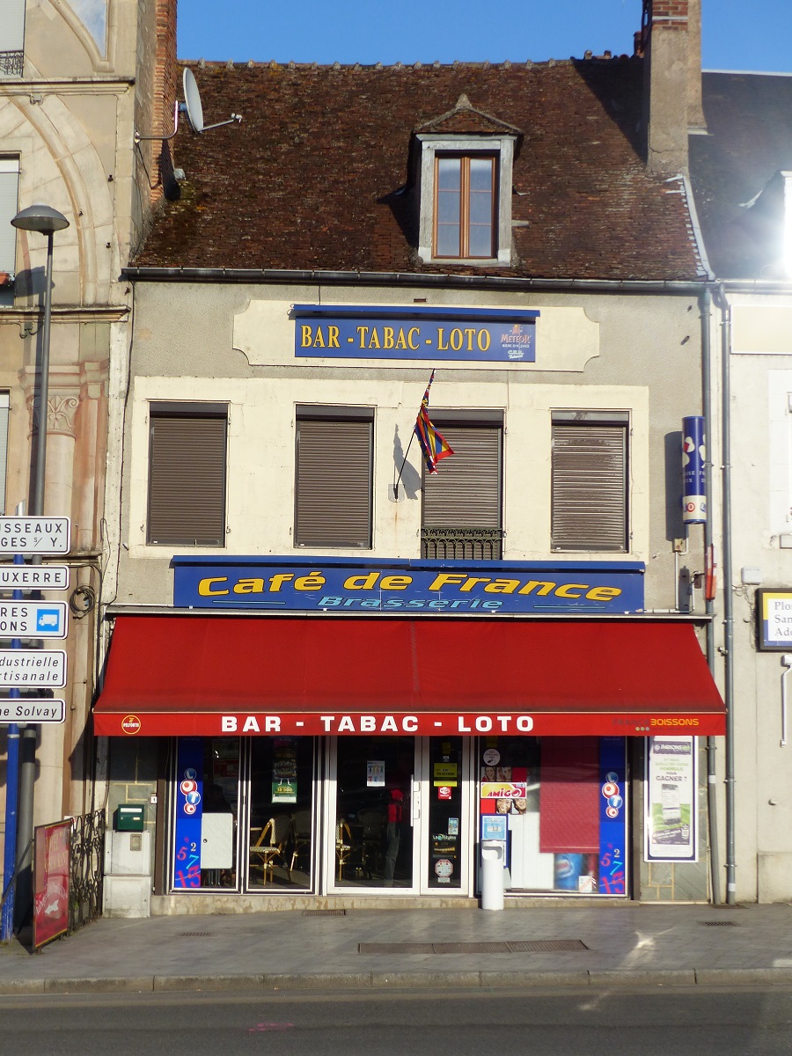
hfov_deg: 24.8
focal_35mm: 59
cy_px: 528
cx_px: 396
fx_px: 1800
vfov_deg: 32.7
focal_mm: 10.5
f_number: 4
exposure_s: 1/1300
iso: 100
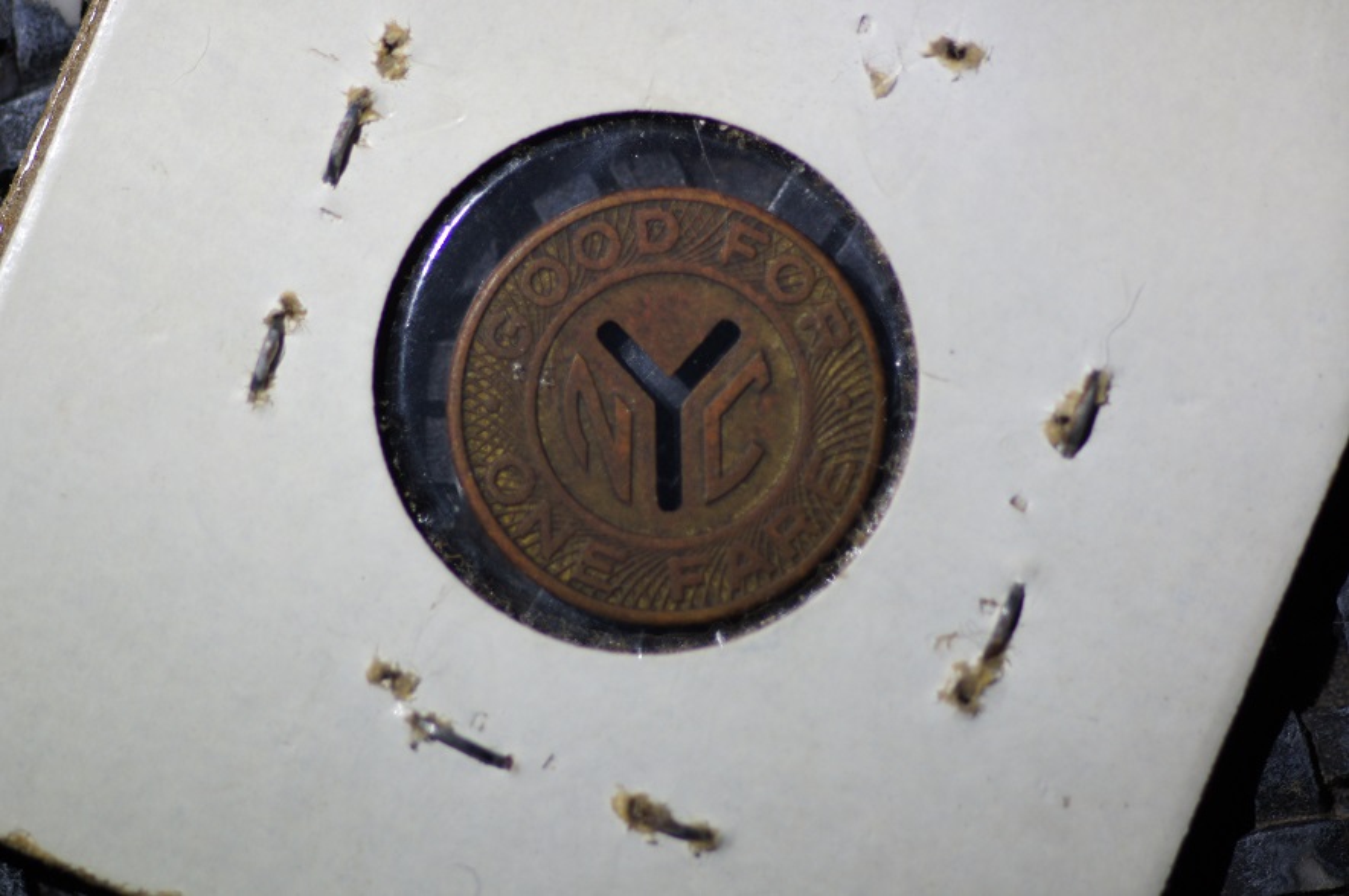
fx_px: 5615
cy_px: 448
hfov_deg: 13.7
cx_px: 674
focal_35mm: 150
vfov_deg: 9.1
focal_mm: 100
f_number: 2.8
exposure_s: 1/160
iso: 250
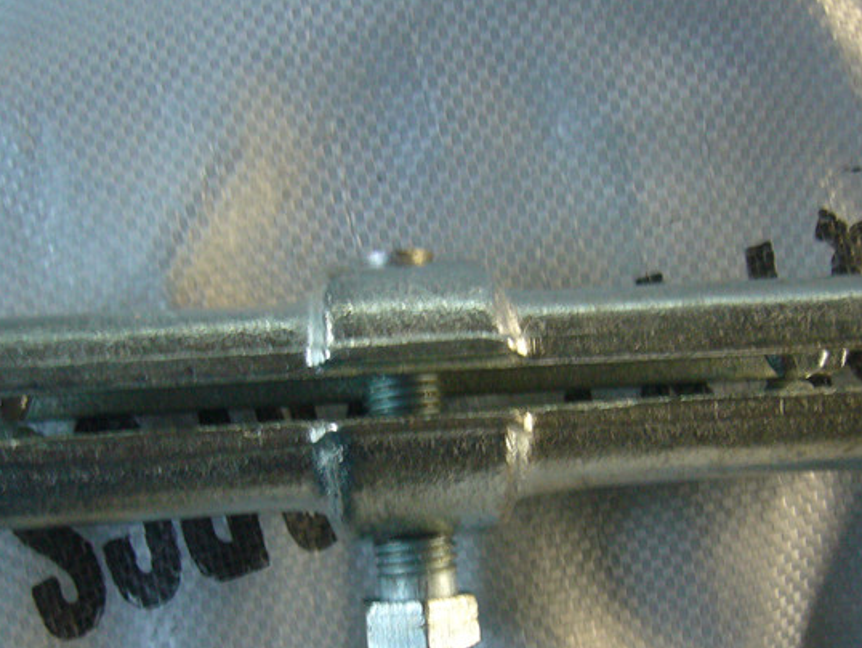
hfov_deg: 36.7
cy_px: 464
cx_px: 377
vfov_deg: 27.8
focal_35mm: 52
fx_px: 1295
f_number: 2.8
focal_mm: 5.8
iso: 200
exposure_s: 1/15
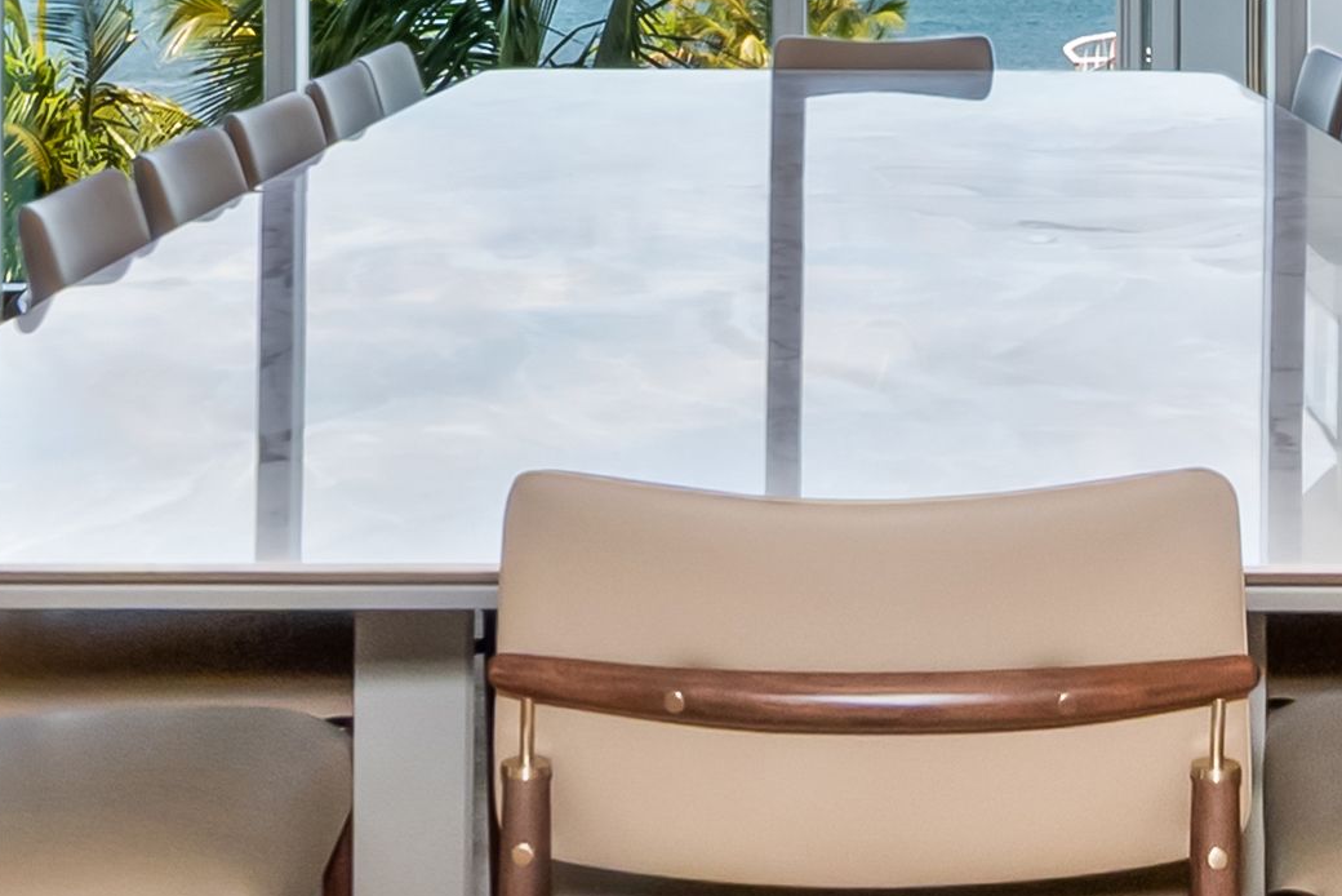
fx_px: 3020
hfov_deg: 24.8
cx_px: 972
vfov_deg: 16.1
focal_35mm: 81
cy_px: -201
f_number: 9
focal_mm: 14
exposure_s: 1/50
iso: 500
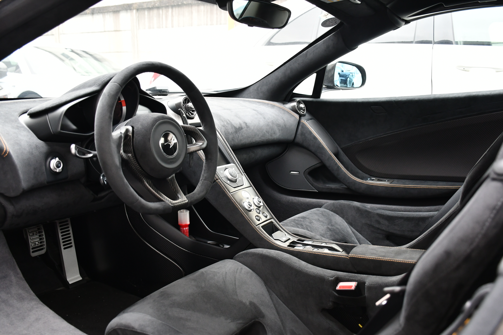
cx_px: 252
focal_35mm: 33
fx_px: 461
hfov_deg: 57.2
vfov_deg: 40.0
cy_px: 168
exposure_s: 1/30
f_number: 3.5
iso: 1000
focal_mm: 22
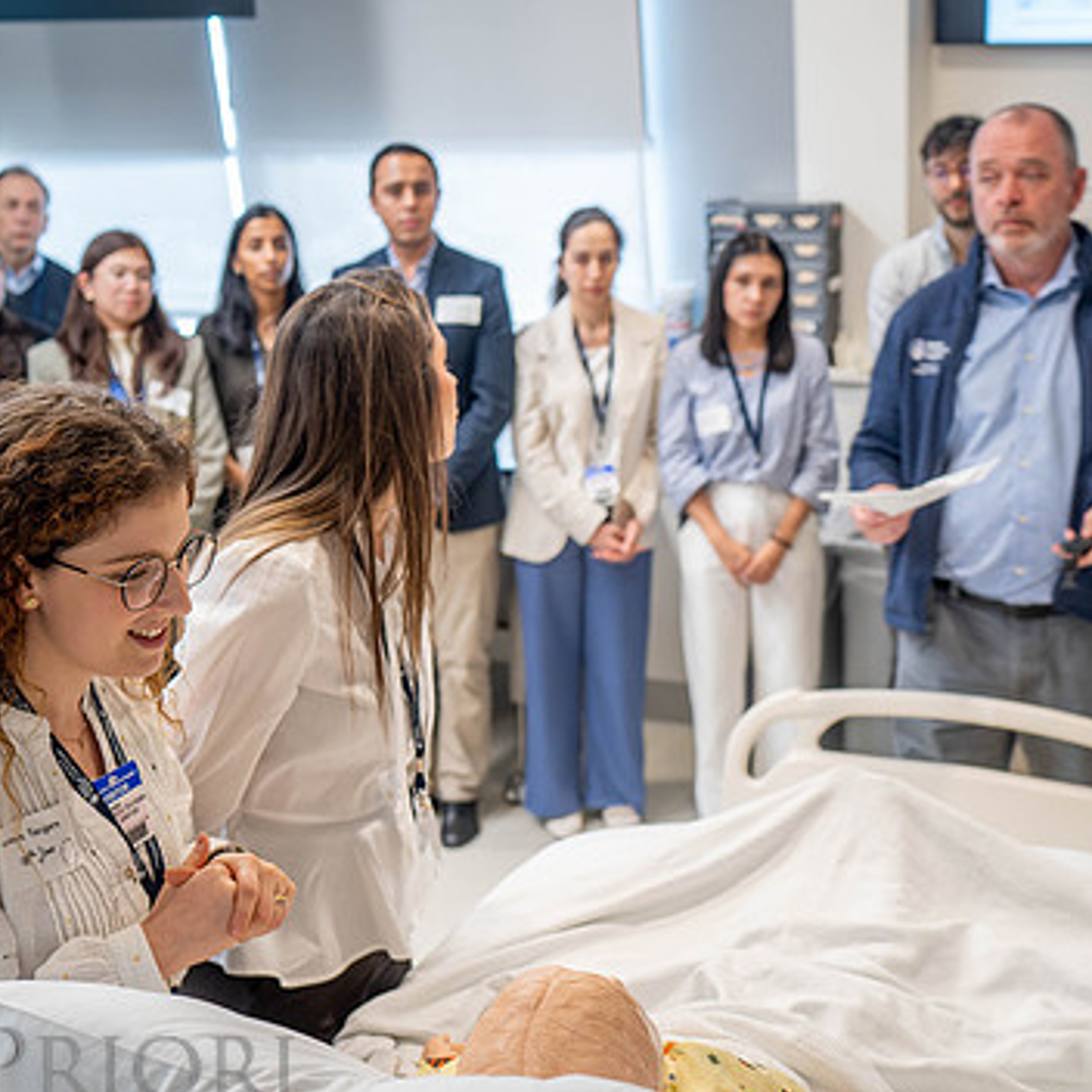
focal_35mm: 49
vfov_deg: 34.7
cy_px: 591
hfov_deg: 34.5
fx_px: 1749
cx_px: 679
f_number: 3.2
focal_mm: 35
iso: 320
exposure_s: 1/50
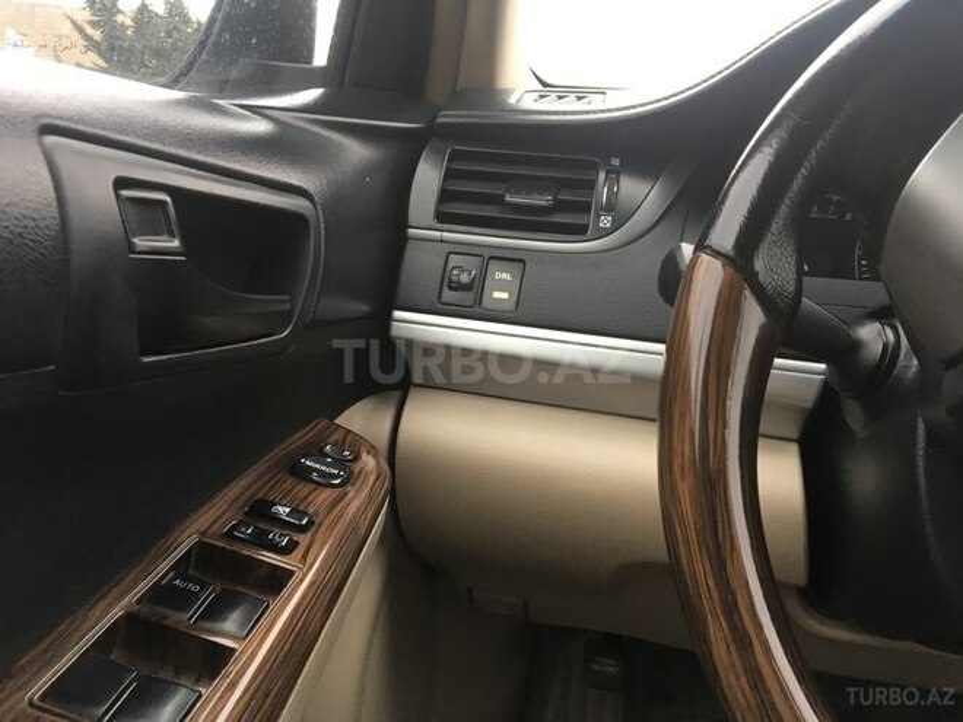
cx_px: 482
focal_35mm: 29
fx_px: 807
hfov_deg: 61.7
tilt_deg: -14.8
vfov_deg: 48.2
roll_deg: -3.4
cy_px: 361
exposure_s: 1/33
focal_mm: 4.15
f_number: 2.2
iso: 32
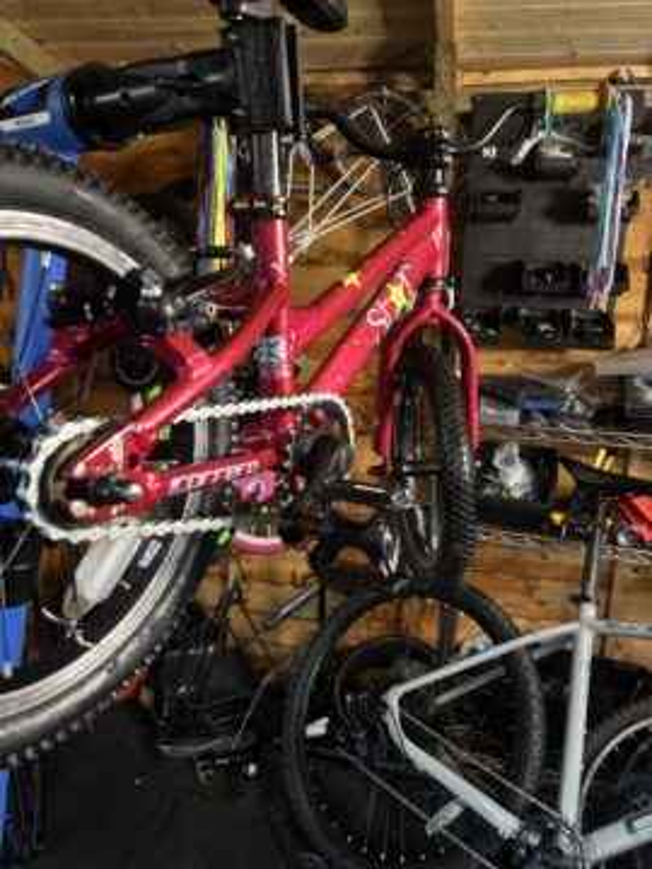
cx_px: 326
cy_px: 434
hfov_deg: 53.1
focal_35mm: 26
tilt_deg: -10.5
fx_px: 653
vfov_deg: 67.3
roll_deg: -3.1
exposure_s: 1/25
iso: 640
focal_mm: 5.96
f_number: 1.6
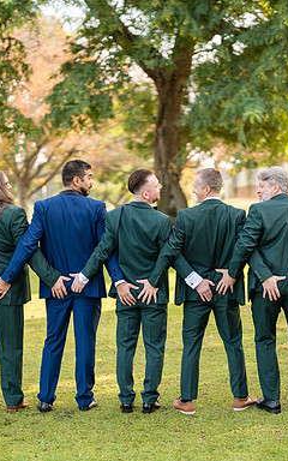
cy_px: 231
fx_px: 967
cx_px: 150
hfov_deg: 16.9
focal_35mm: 77
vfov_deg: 26.8
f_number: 1.2
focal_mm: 50
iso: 400
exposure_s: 1/5000
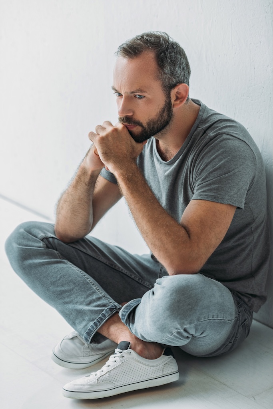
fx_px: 1251
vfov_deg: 18.6
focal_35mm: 110
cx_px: 136
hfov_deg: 12.5
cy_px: 204
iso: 250
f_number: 2.8
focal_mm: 110
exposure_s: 1/200
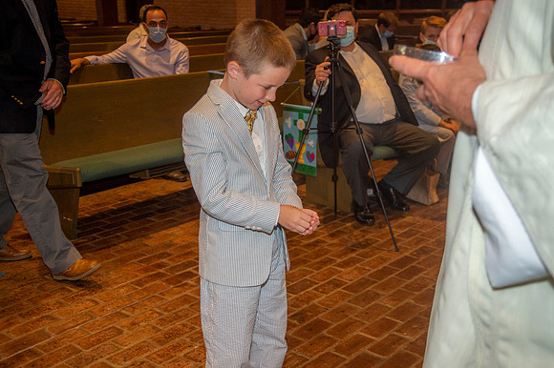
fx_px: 738
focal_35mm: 48
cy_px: 184
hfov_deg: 41.1
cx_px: 277
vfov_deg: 28.0
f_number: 5.6
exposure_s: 1/200
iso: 1600
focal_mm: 48
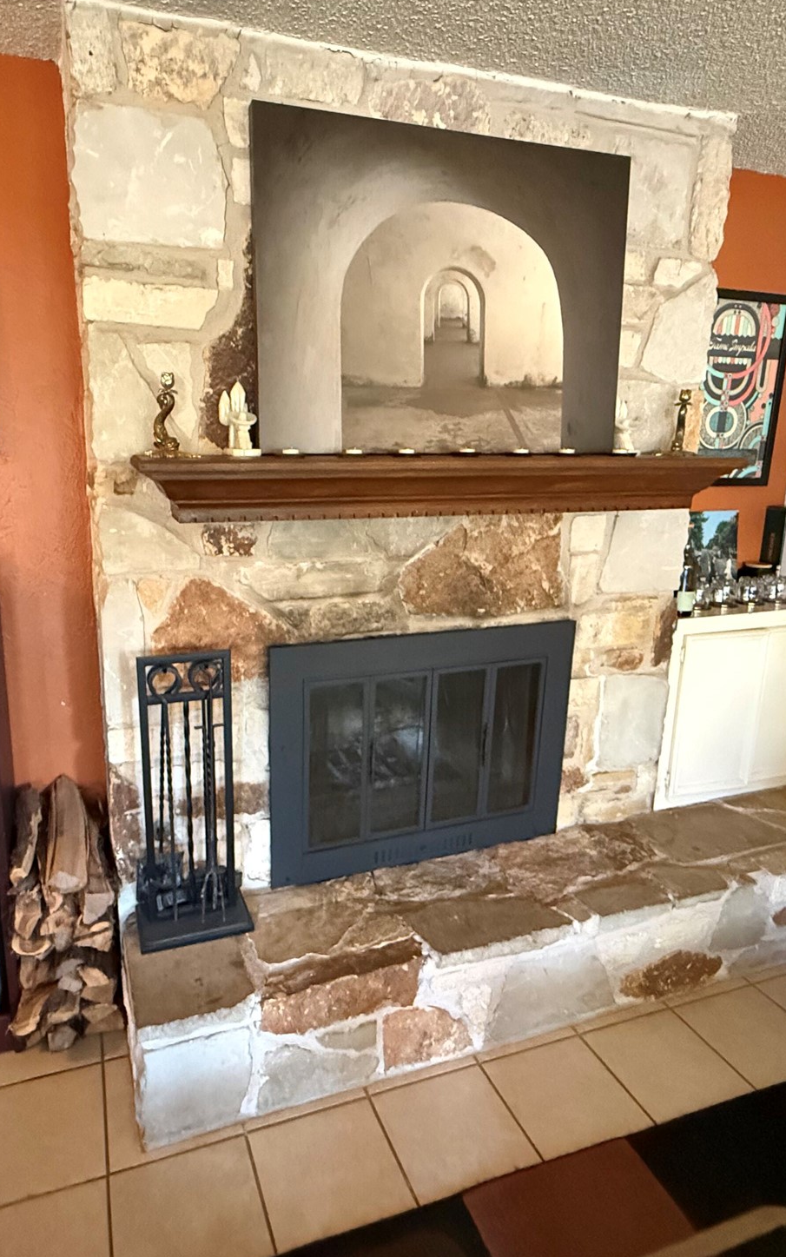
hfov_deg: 56.8
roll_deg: +0.0
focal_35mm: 21
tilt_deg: -12.0
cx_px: 310
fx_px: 719
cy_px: 599
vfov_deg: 82.2
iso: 1250
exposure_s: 1/60
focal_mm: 2.22
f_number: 2.2
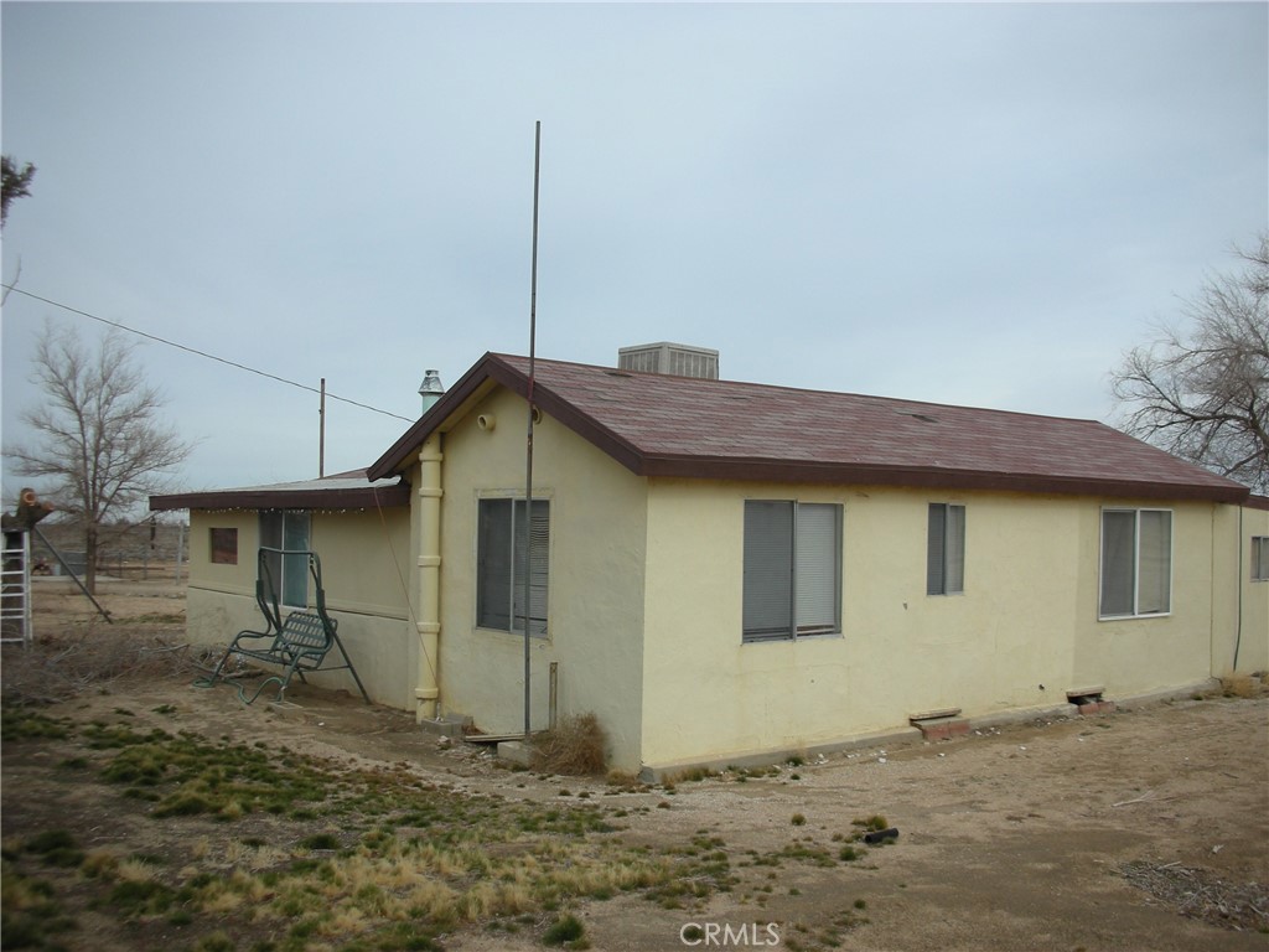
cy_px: 476
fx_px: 1283
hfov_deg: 52.6
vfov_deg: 40.7
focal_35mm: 35
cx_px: 634
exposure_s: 1/79
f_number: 8.5
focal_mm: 5.8
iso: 50
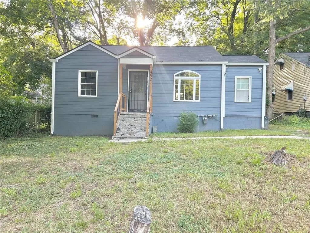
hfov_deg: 67.3
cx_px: 155
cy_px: 116
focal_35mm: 26
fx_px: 233
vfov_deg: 53.1
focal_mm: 5.7
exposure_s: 1/164
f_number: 1.5
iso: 50
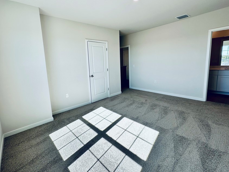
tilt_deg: -8.9
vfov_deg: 74.6
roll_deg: +3.2
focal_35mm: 17
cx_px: 100
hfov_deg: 90.5
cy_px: 79
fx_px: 112
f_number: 2.2
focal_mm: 2.22
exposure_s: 1/260
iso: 40
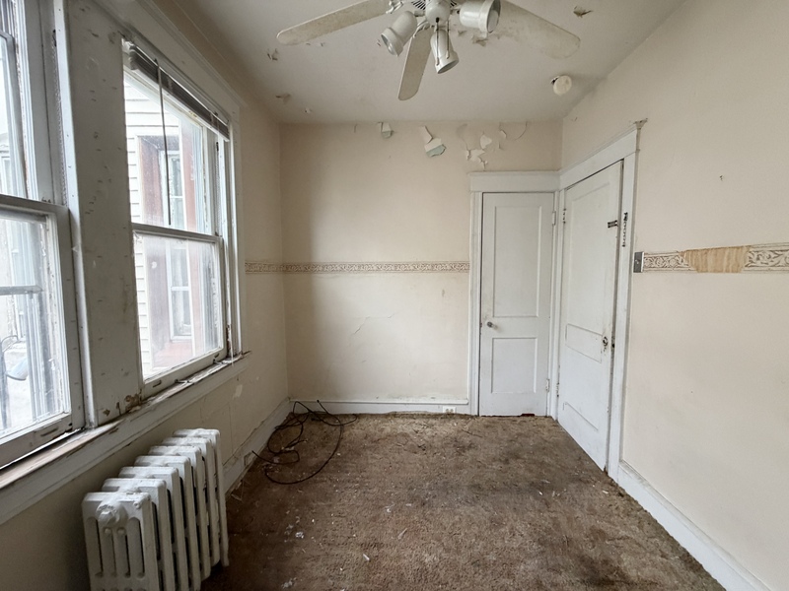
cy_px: 296
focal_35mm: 14
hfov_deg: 102.1
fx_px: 319
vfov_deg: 85.7
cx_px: 394
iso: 320
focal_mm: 2.22
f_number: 2.2
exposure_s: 1/65
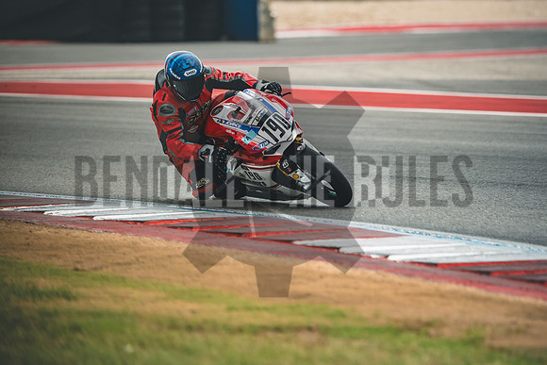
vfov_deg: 4.6
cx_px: 274
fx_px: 4559
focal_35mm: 300
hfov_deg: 6.9
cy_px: 182
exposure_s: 1/4000
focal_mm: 200
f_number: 2
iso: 1000
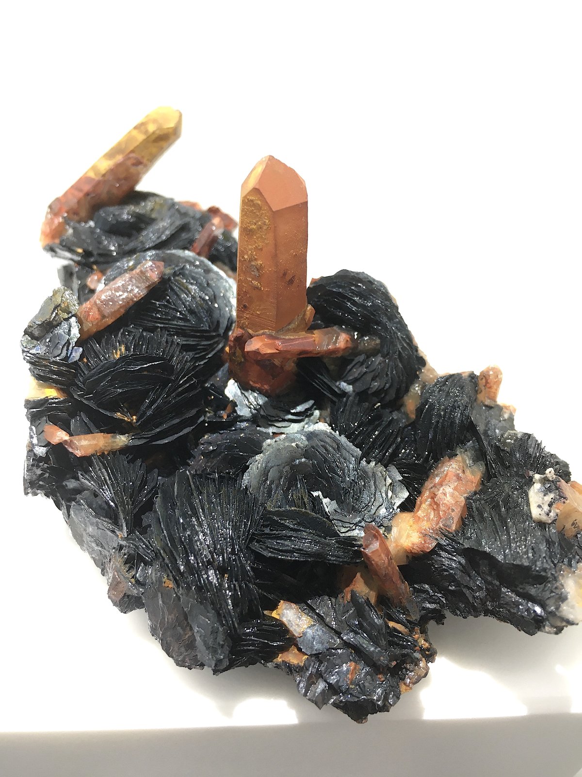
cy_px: 388
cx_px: 291
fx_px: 650
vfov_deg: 61.7
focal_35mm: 29
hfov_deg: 48.2
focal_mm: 4.15
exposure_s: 1/33
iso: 80
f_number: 2.2
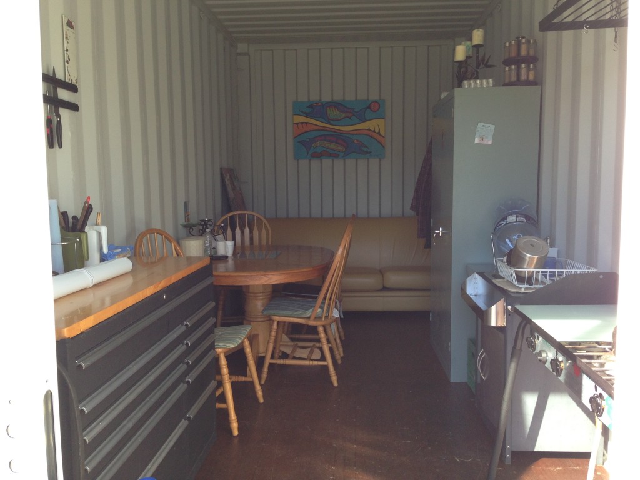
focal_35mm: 33
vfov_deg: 42.9
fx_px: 610
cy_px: 240
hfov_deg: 55.4
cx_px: 320
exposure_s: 1/120
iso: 50
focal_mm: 4.13
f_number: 2.4
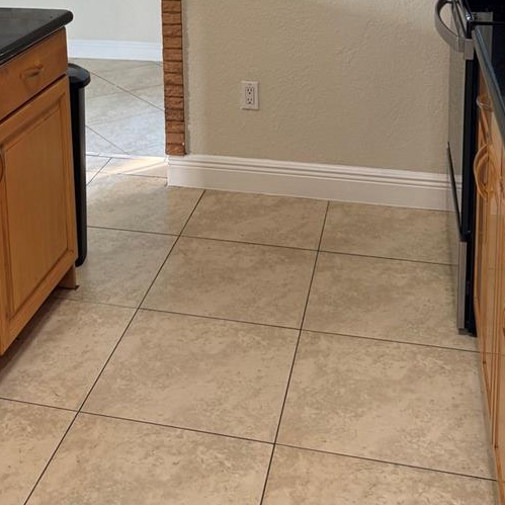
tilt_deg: -10.1
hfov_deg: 33.1
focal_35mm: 51
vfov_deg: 30.6
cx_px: 166
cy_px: -20
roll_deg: +1.5
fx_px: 842
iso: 160
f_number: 1.78
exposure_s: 1/60
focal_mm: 6.76
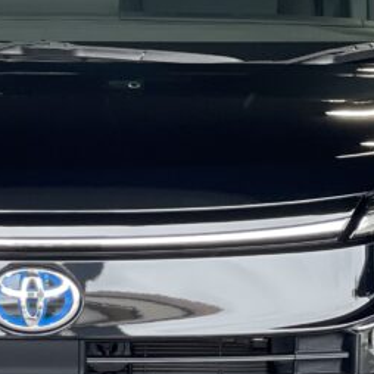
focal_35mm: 228
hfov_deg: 7.7
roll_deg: -0.7
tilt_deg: -2.8
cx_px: 38
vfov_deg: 7.7
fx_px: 2787
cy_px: 158
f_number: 2.2
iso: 160
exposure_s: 1/120
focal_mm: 7.5
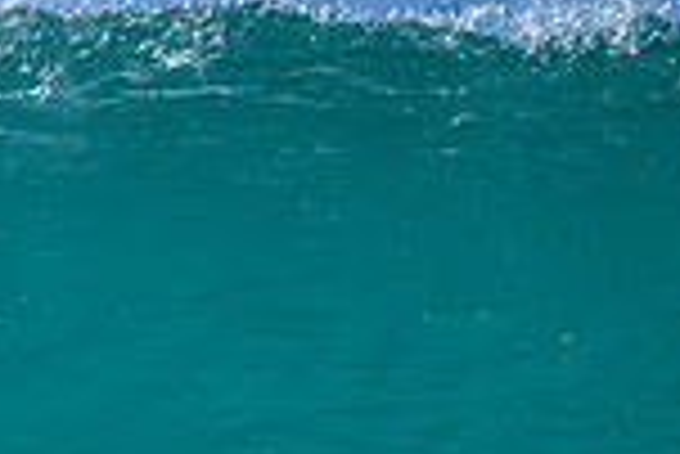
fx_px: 62127
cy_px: 739
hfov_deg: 0.6
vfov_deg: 0.4
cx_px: -419
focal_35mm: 3286
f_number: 6.3
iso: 360
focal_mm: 800
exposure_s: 1/2000
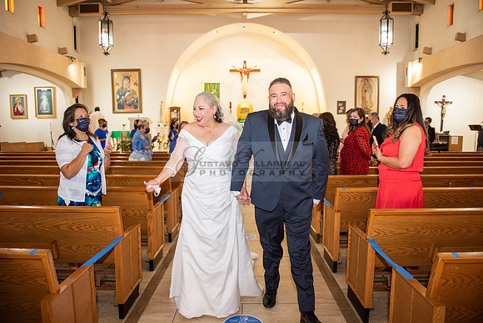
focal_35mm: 25
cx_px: 242
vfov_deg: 51.4
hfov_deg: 71.6
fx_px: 335
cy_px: 162
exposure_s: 1/160
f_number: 2.8
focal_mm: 24
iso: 1000
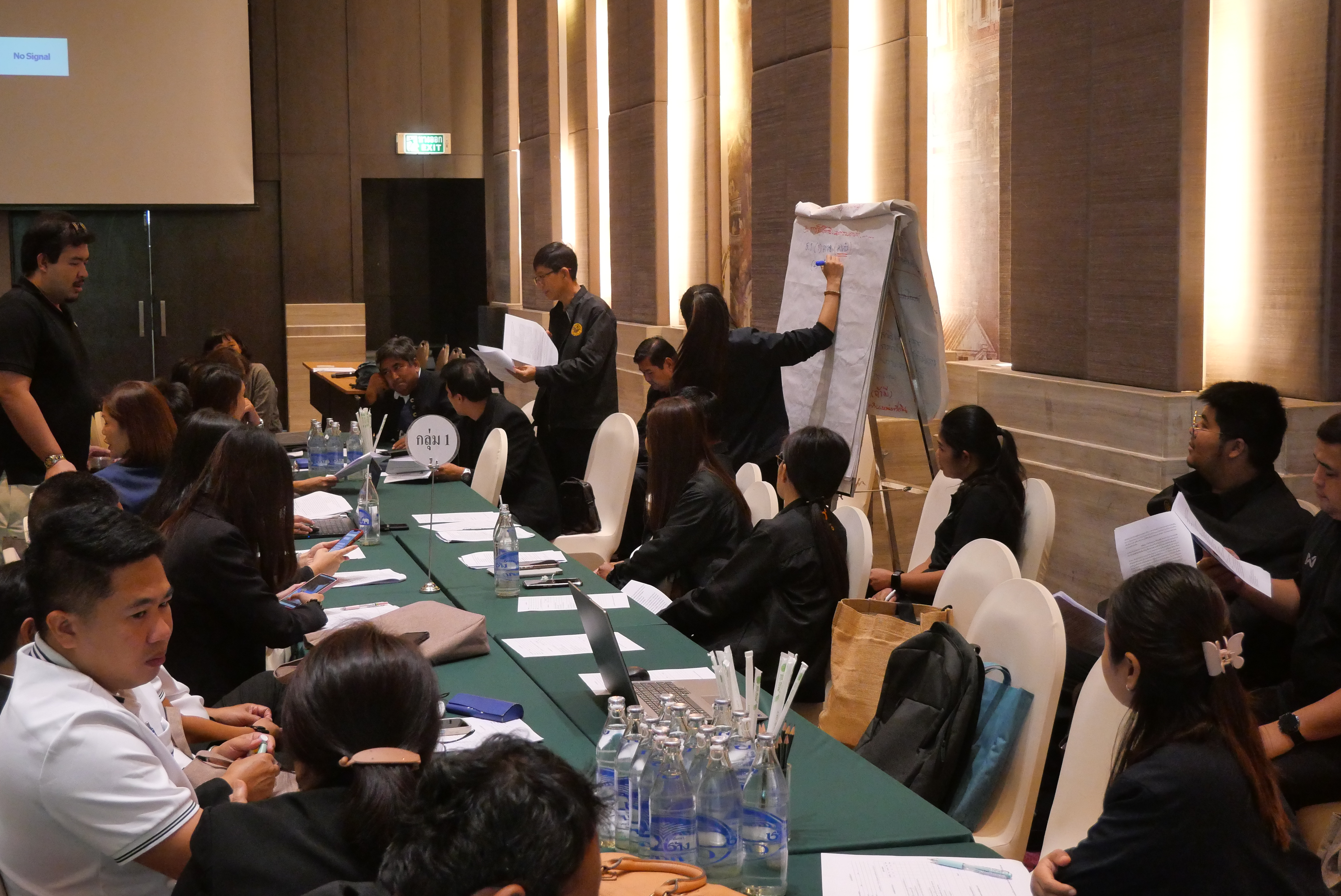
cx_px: 670
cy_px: 448
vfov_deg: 28.7
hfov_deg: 41.9
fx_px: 1752
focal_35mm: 47
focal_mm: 23
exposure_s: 1/160
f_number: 5
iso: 3200
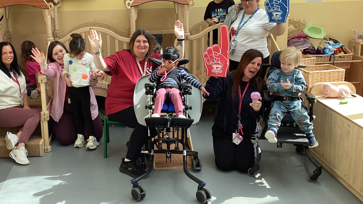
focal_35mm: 45
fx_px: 433
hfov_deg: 44.9
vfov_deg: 26.4
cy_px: 67
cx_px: 127
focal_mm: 3.3
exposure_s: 1/338
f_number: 2.4
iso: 25
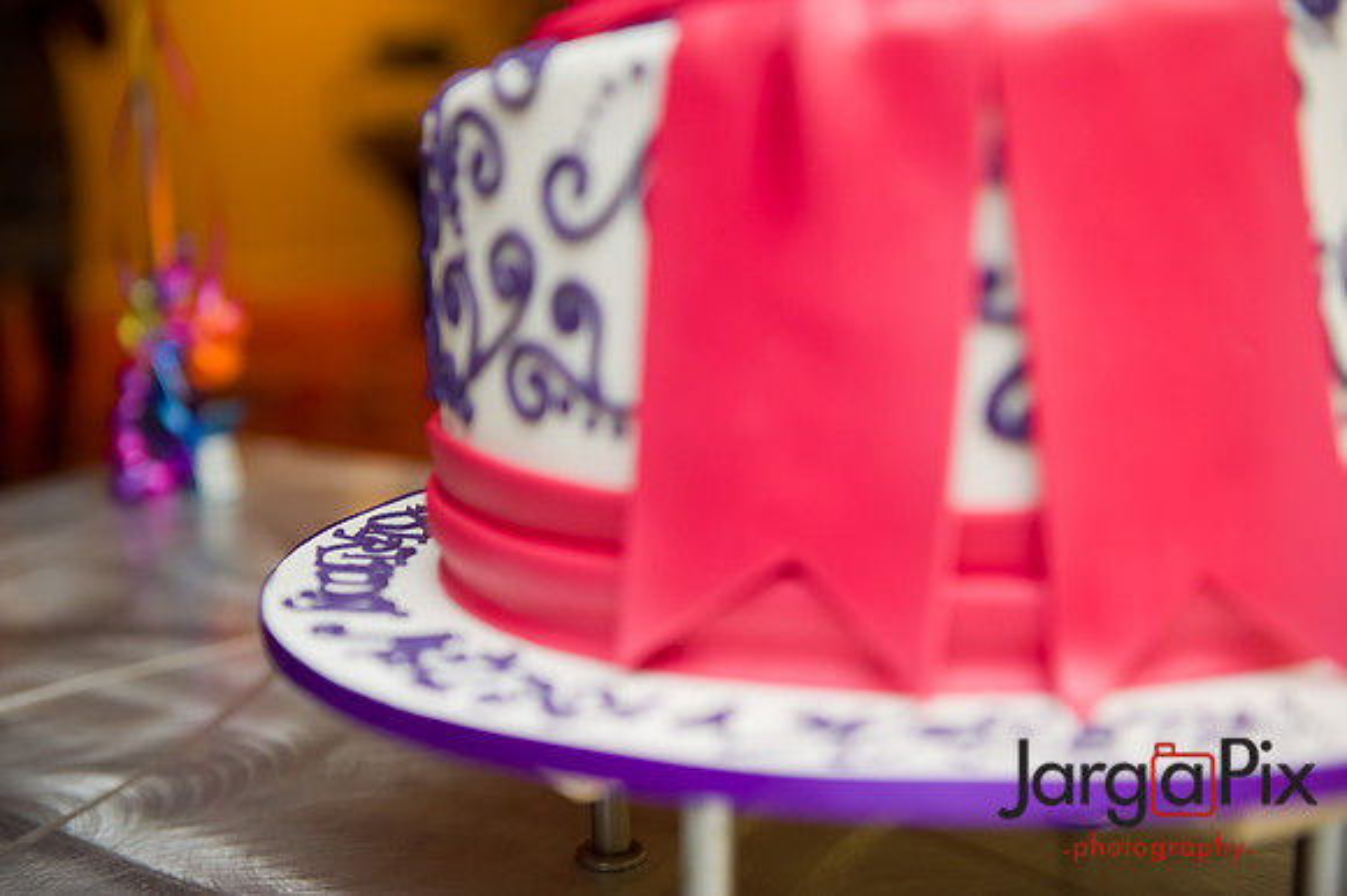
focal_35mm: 52
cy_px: 448
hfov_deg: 38.2
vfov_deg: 26.0
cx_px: 674
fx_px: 1944
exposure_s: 1/125
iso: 1600
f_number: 3.2
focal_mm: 52
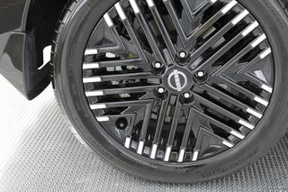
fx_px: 384
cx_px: 172
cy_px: 50
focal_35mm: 48
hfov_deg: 41.0
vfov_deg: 27.7
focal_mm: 24
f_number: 2.8
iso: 8000
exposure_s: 1/250
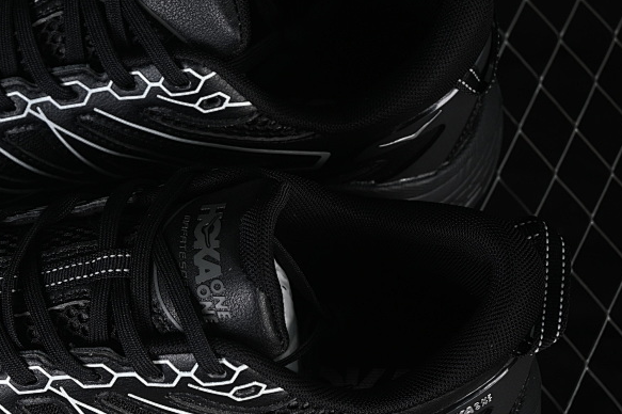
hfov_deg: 14.6
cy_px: 226
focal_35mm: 139
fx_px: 2400
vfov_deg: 9.9
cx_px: 86
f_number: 6.3
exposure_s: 1/50
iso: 160
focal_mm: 50
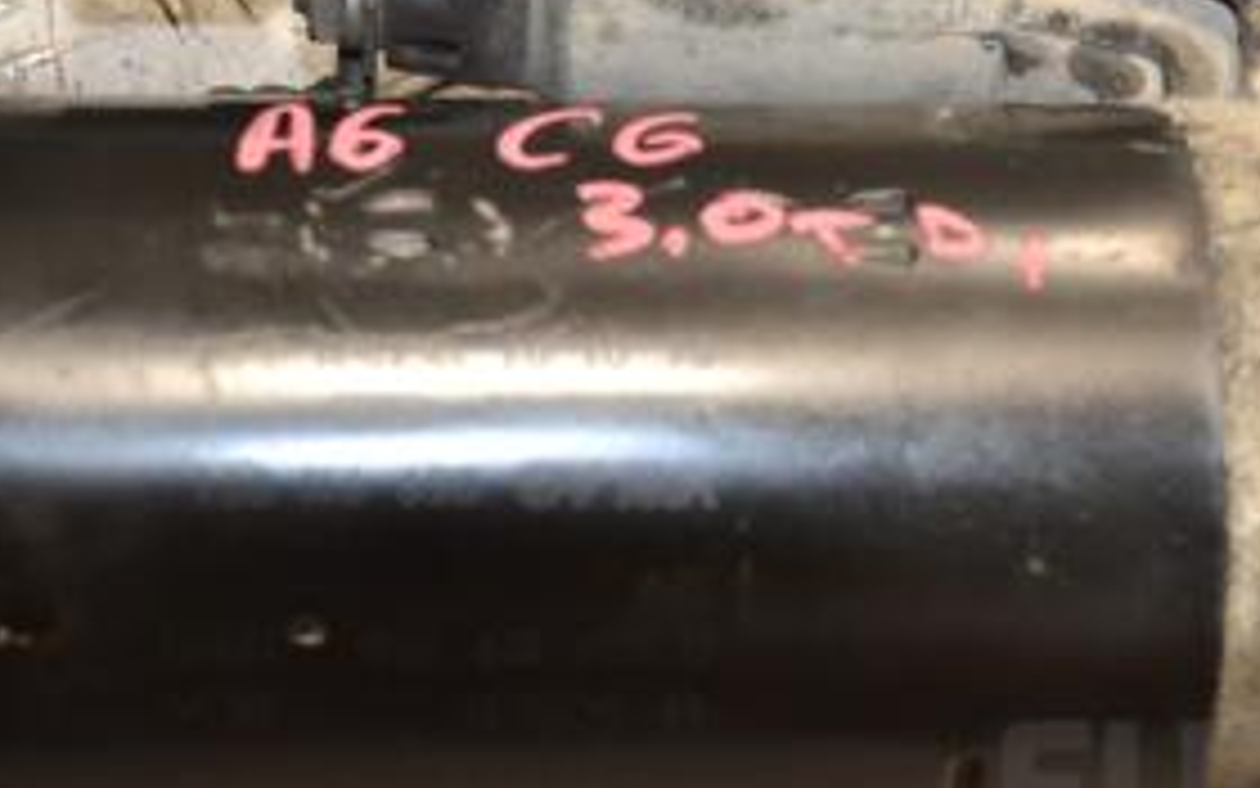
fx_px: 5391
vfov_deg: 8.3
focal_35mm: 157
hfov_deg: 13.3
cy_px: 189
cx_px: 918
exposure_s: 1/200
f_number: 5.6
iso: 800
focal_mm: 48
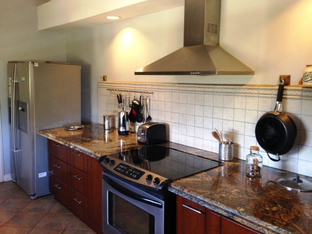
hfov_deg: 55.4
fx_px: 297
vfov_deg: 42.9
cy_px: 117
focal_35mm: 33
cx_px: 156
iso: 200
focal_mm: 4.12
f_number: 2.4
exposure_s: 1/20
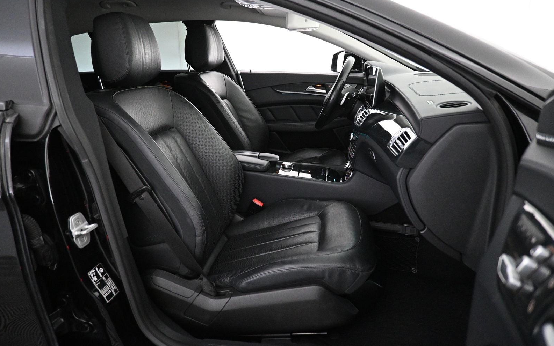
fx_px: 377
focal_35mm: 25
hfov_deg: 72.5
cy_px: 163
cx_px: 274
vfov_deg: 49.3
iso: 4500
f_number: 3.5
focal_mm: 16
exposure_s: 1/60
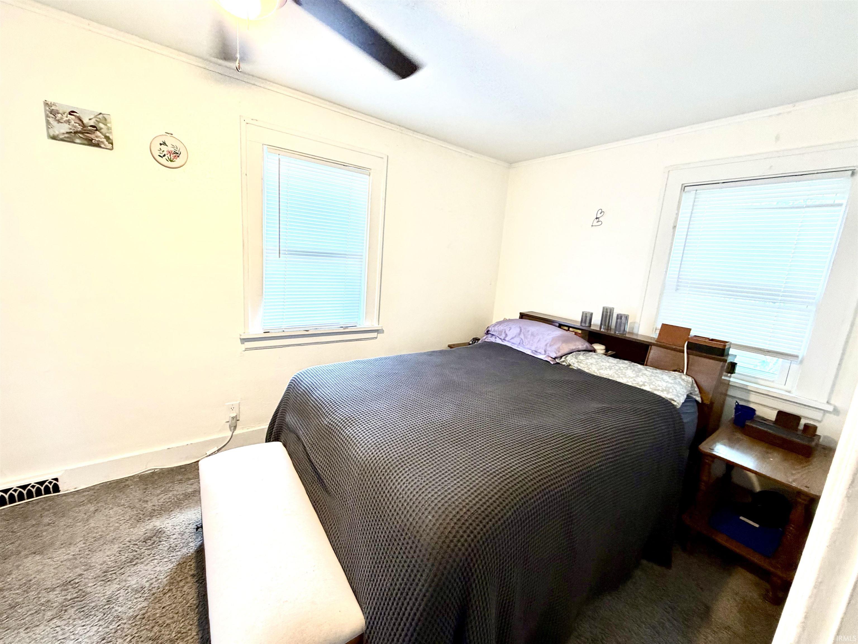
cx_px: 429
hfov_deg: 102.1
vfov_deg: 85.7
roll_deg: -4.7
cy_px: 322
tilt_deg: -9.9
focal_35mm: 14
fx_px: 347
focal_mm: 2.22
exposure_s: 1/60
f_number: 2.2
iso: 250
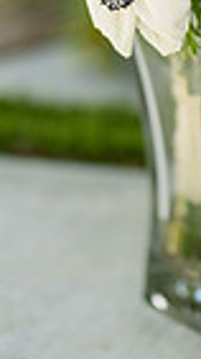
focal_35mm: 167
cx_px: 207
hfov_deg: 7.2
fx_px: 1587
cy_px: -10
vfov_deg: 12.7
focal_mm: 50
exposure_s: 1/2000
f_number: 1.2
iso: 250
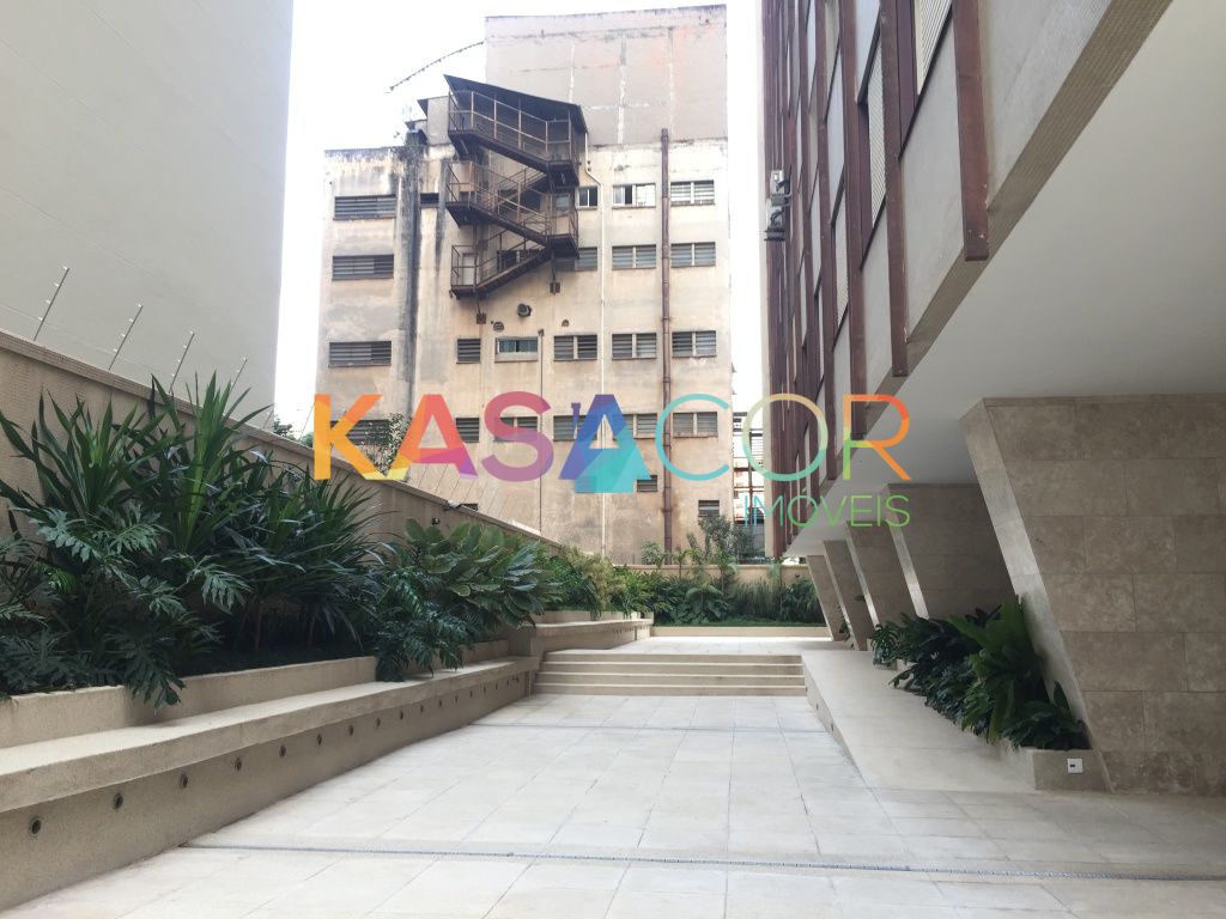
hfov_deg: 61.7
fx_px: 1027
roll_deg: -1.3
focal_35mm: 29
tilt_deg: +8.9
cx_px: 613
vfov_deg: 48.2
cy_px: 460
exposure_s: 1/30
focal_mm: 4.15
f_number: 2.2
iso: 32
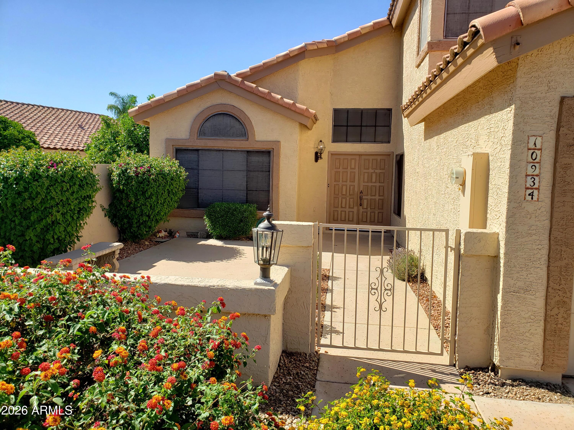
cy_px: 215
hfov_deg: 67.3
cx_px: 287
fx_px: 431
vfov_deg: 53.1
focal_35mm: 26
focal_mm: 4.3
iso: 50
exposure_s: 1/922
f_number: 2.4
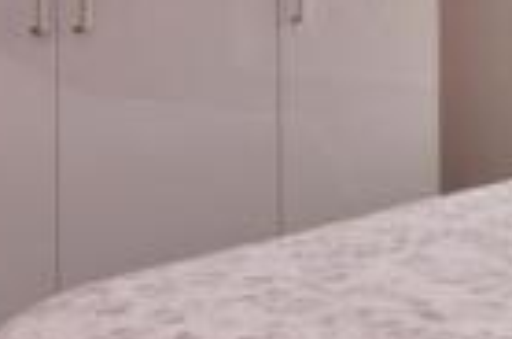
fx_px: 1007
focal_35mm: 71
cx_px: 626
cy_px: -42
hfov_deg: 25.4
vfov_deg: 18.3
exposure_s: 1/200
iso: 400
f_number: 7.1
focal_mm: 10
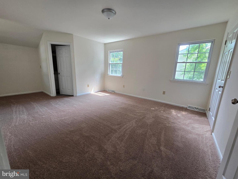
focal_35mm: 13
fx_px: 89
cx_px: 119
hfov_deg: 106.2
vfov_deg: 89.9
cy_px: 90
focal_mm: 2.2
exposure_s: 1/60
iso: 64
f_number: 2.2
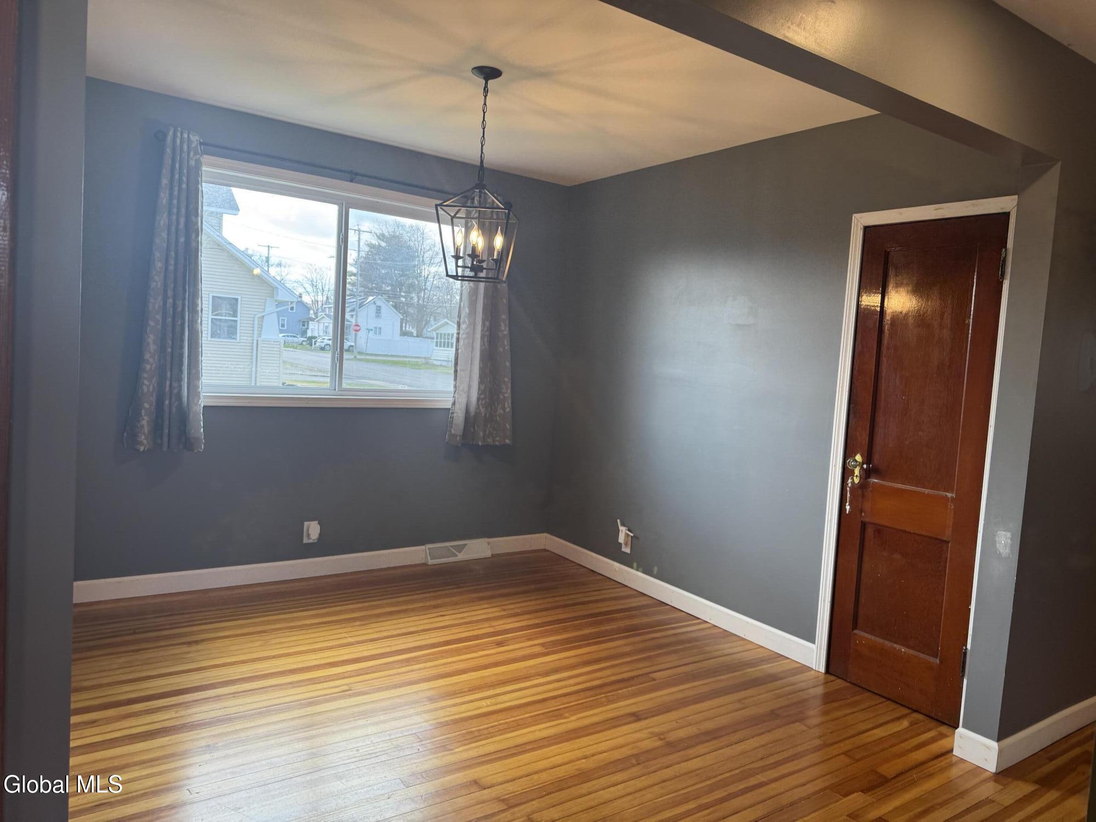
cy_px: 411
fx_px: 760
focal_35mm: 24
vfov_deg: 56.8
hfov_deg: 71.6
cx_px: 548
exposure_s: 1/120
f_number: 1.78
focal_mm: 6.76
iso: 80
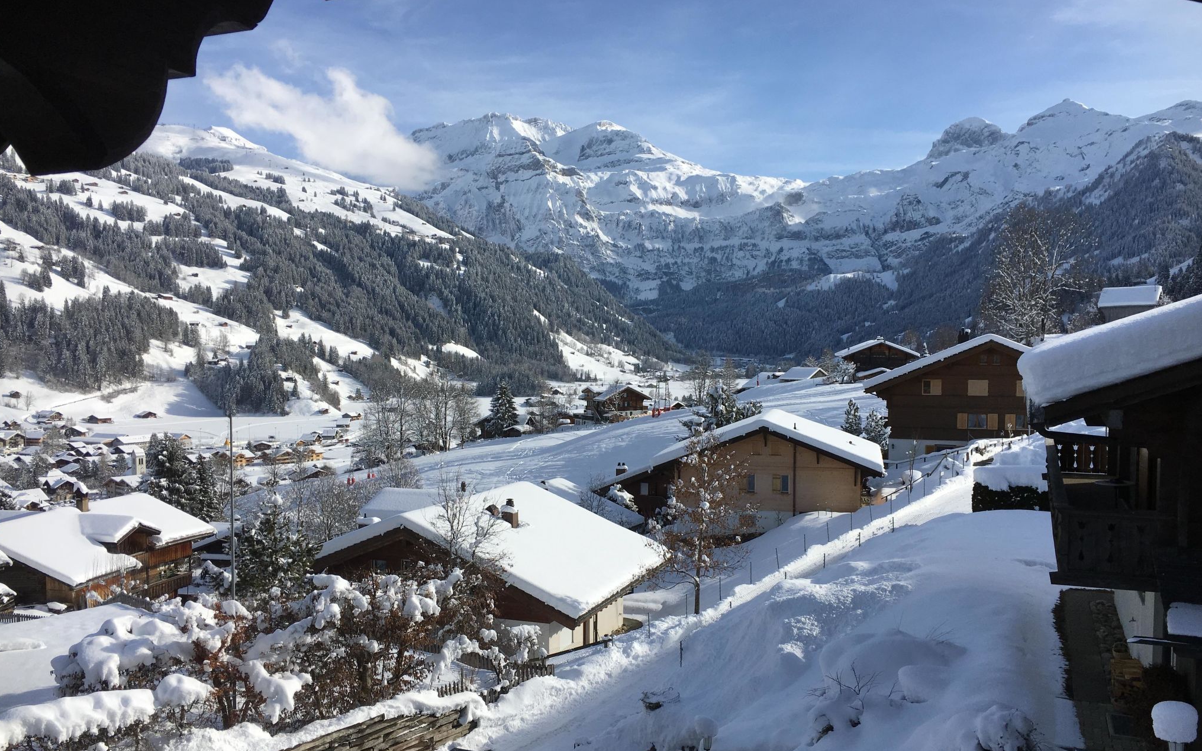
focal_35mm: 31
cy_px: 415
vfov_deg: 40.5
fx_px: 1015
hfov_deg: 61.2
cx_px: 600
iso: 25
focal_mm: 4.15
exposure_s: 1/3344
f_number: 2.2
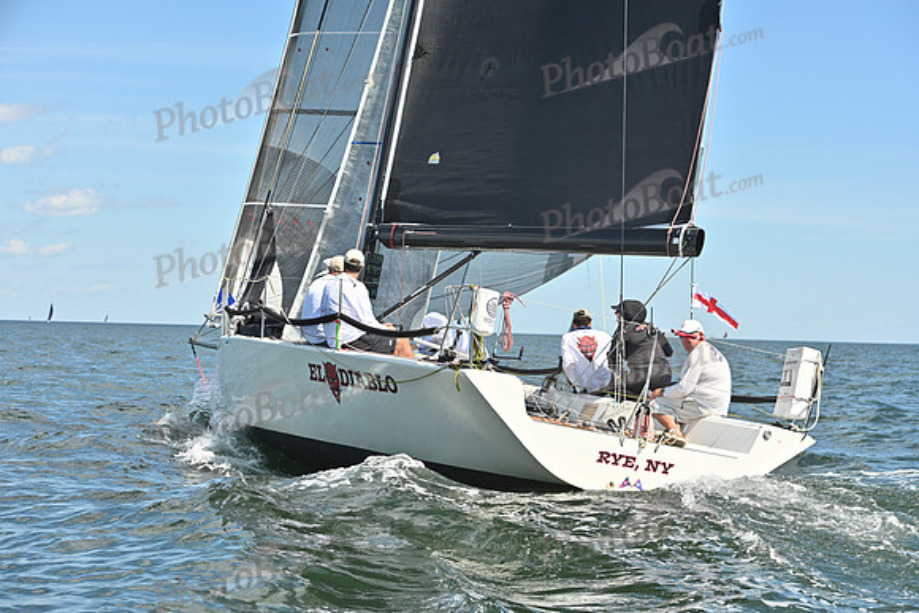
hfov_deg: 28.8
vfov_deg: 19.5
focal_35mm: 70
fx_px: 1787
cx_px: 460
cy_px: 306
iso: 250
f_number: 7.1
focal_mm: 70
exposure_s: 1/1000
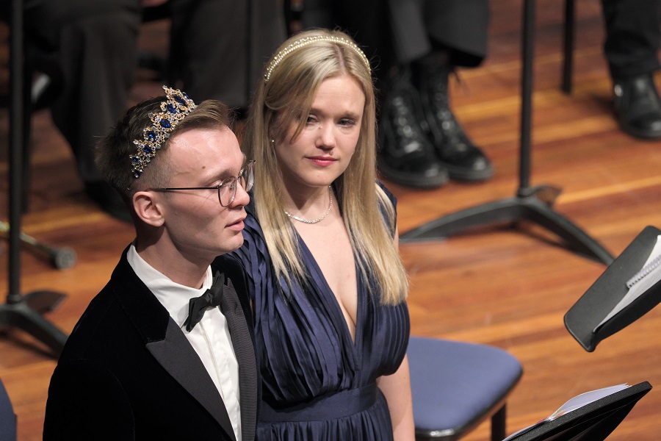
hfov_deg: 3.8
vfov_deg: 2.6
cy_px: 220
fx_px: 9896
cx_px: 330
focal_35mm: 539
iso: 2000
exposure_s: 1/100
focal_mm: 359.6
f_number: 6.4
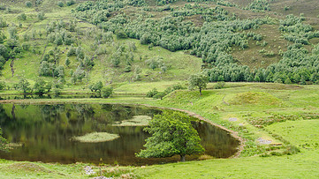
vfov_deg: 24.4
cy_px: 111
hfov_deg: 41.7
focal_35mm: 49
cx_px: 115
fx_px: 414
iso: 200
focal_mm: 14
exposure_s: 1/50
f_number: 7.1
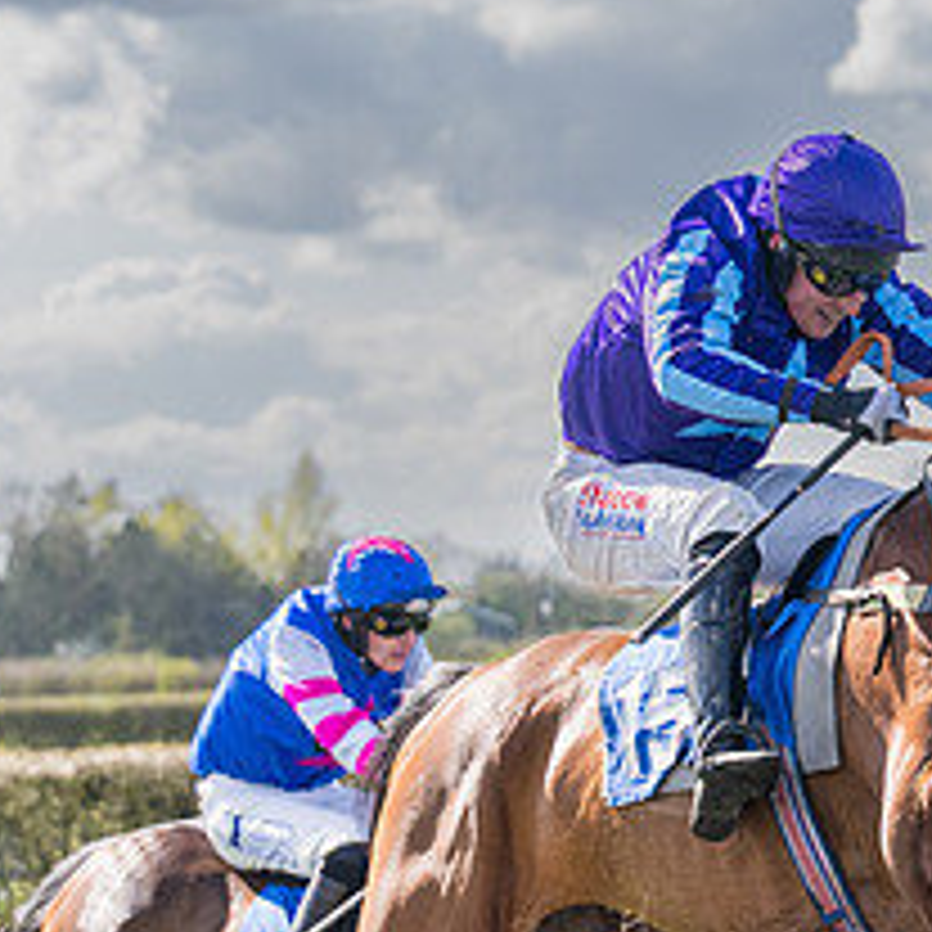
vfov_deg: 6.4
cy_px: 858
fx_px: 8346
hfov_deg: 6.4
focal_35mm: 274
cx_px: 994
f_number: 4
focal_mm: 74
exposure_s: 1/2000
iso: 400
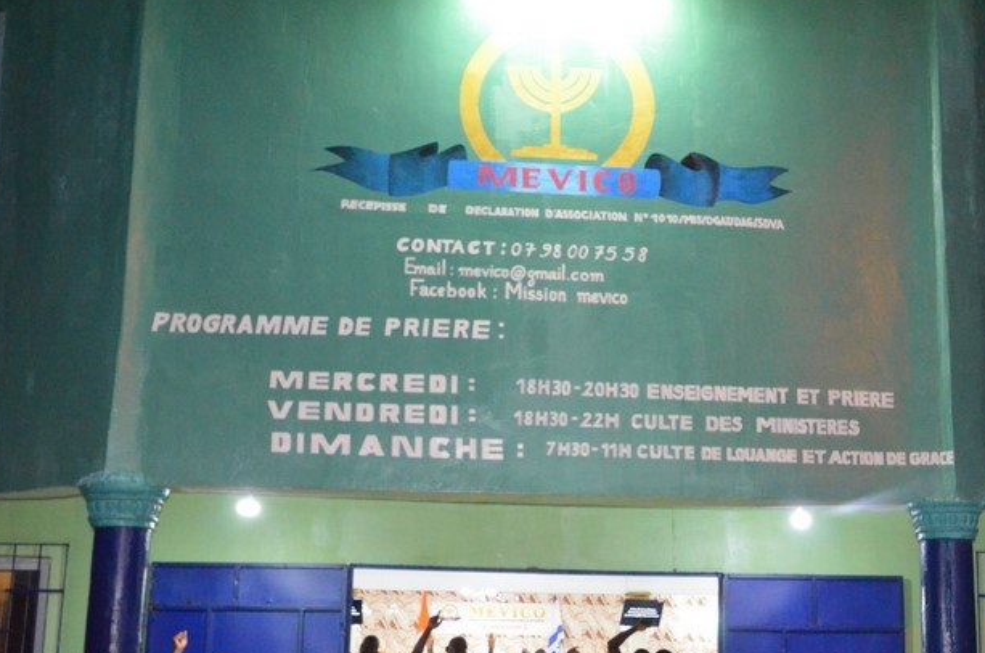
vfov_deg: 28.4
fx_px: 1283
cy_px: 420
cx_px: 598
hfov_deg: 41.8
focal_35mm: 47
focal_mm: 24
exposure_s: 1/125
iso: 6400
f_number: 4
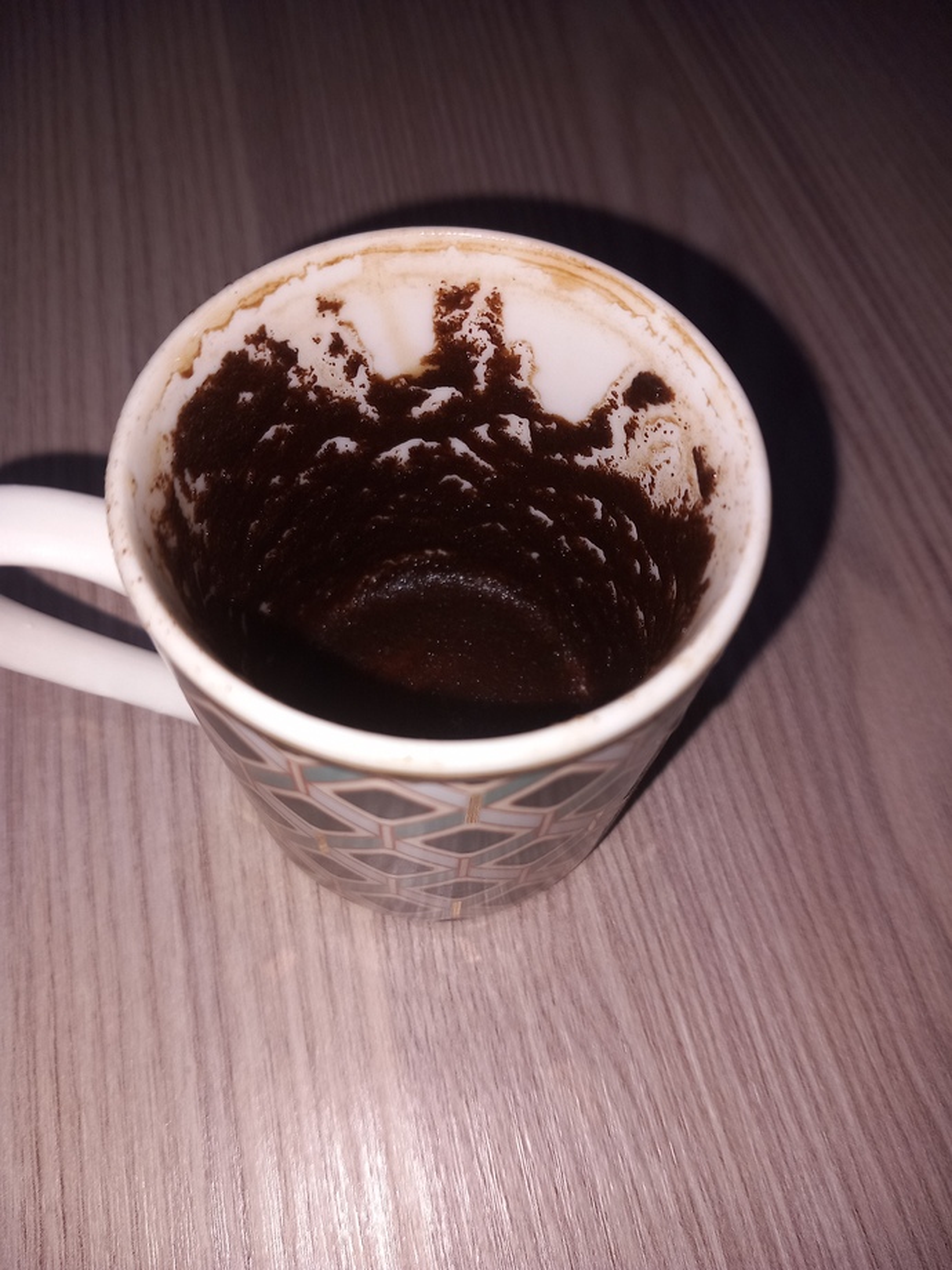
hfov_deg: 51.4
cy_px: 635
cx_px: 476
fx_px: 990
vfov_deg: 65.3
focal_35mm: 27
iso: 32
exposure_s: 1/100
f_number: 1.8
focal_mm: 4
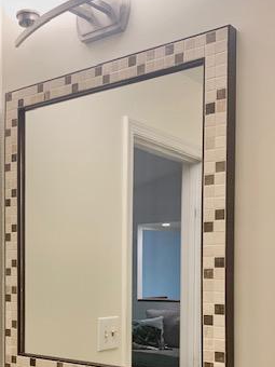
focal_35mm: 49
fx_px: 519
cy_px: 283
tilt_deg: +0.4
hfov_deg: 29.4
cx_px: 86
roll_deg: +0.0
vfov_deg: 37.8
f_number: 1.8
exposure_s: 1/120
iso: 64
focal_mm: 4.25
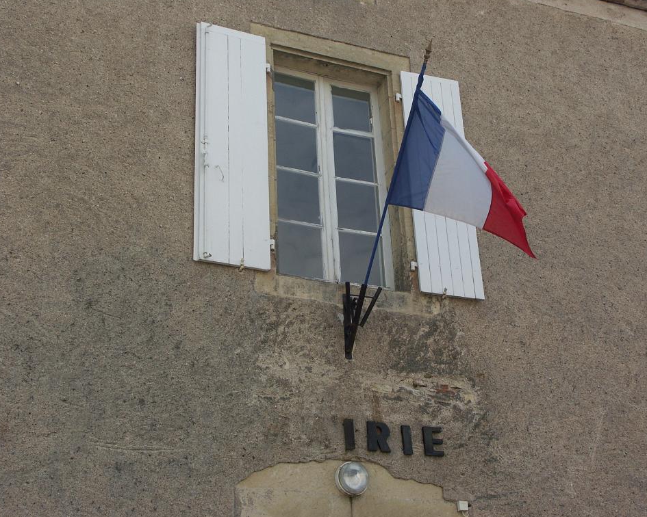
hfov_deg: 34.1
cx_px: 344
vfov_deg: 27.6
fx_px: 1053
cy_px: 258
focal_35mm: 55
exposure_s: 1/200
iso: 64
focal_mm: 13.44
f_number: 5.6
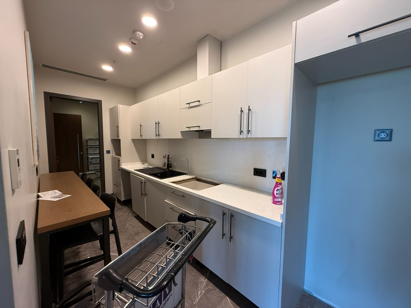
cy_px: 154
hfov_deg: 102.1
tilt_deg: -5.7
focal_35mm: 14
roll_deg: +0.0
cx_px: 206
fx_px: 166
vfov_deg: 85.7
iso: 200
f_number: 2.2
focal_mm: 2.22
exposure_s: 1/100
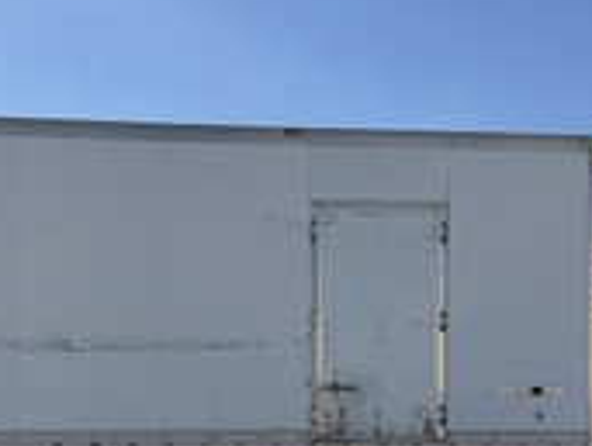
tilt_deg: +2.3
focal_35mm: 56
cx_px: 228
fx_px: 960
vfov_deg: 25.6
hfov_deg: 34.1
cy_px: 380
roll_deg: +0.1
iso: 80
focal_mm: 6.76
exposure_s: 1/5319
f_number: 1.78
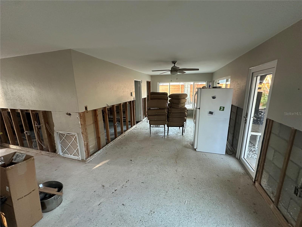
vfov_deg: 85.7
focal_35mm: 14
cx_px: 151
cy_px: 114
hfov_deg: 102.1
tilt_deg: -11.5
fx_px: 122
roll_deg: +0.8
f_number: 2.2
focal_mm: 2.22
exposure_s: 1/60
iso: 640
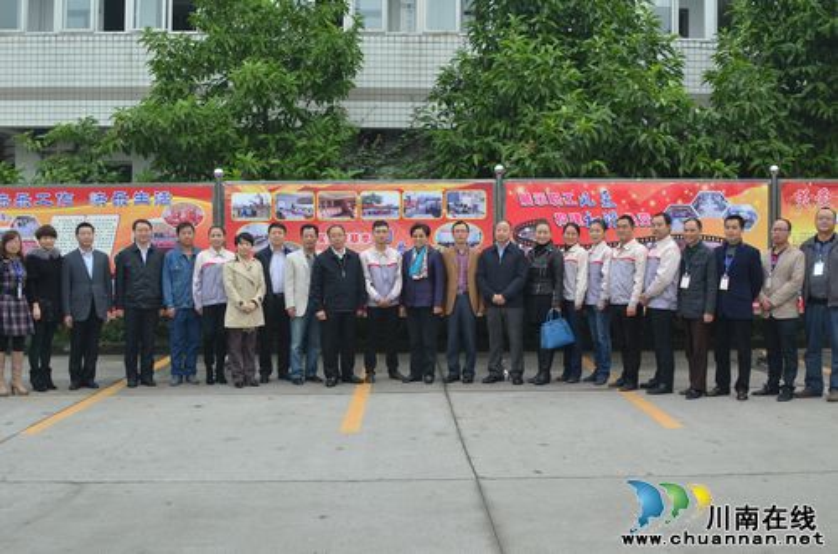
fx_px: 975
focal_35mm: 42
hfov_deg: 46.5
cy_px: 277
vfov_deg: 31.7
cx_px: 419
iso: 200
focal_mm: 28
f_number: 6.7
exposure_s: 1/180
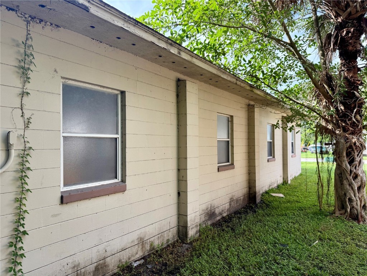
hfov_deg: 71.6
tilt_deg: +1.7
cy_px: 138
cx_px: 184
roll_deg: +0.4
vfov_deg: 56.8
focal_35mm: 24
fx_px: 254
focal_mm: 6.76
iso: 100
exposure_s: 1/796
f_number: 1.78
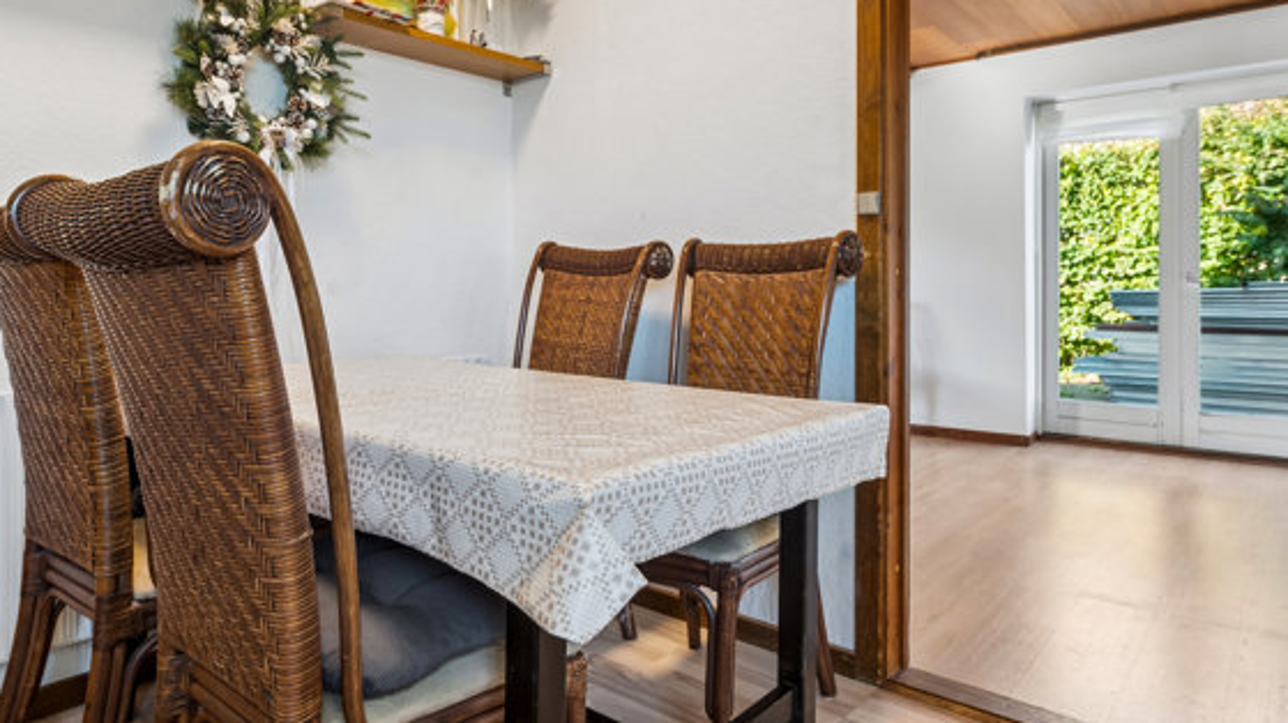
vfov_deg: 47.4
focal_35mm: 24
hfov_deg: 76.2
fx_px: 819
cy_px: 289
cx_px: 594
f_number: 9
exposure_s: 1/6
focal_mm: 16
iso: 250
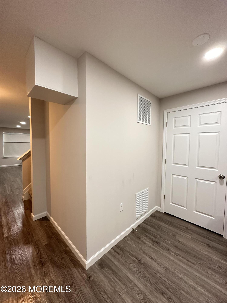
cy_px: 152
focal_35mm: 14
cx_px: 114
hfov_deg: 85.7
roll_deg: -1.2
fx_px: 122
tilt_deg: -2.1
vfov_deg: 102.1
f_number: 2.2
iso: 200
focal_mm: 2.22
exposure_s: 1/60
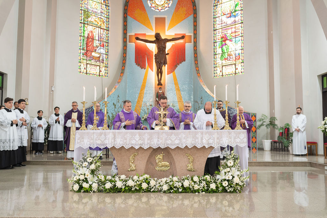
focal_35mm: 36
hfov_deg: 53.5
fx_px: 324
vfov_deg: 37.2
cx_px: 164
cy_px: 109
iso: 800
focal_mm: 35
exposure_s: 1/160
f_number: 2.8
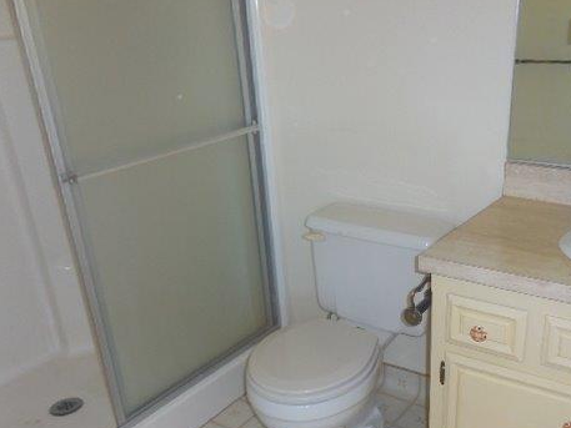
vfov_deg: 40.2
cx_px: 357
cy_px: 286
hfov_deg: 52.1
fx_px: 577
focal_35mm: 35
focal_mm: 4.5
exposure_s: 1/25
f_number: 3.3
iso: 200
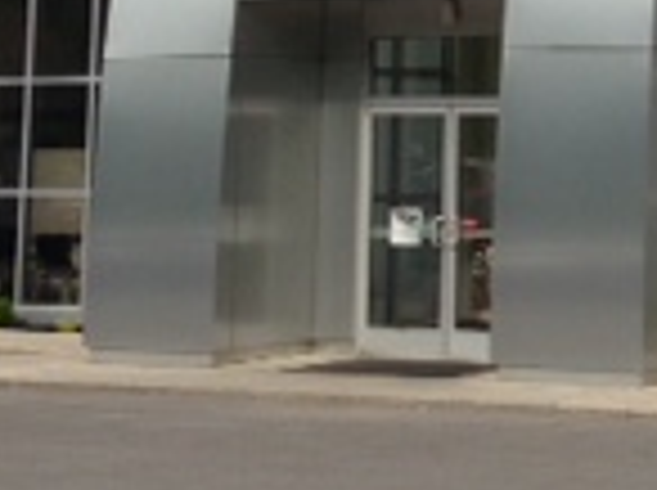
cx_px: 756
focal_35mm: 145
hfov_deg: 13.3
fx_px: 2748
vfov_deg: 9.8
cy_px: -324
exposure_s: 1/2169
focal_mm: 4.13
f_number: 2.4
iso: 50
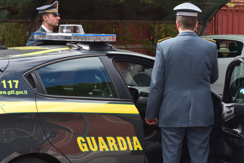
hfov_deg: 19.5
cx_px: 122
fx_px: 712
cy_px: 82
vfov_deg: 13.0
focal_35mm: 105
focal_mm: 70
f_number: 10
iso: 400
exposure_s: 1/200
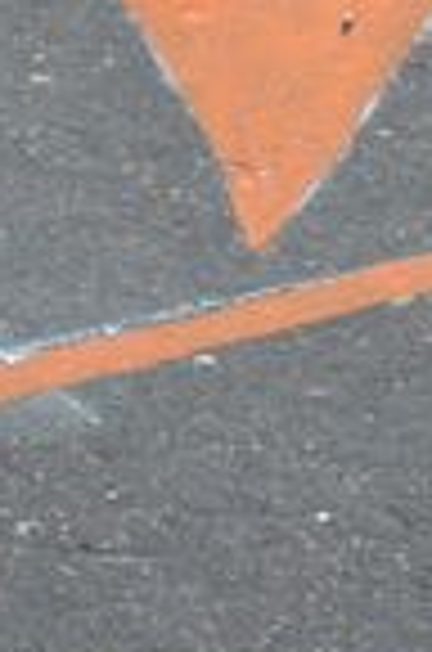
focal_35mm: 332
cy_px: -157
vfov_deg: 6.2
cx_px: 266
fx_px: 6004
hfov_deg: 4.1
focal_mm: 50
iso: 100
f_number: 5.6
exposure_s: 1/125
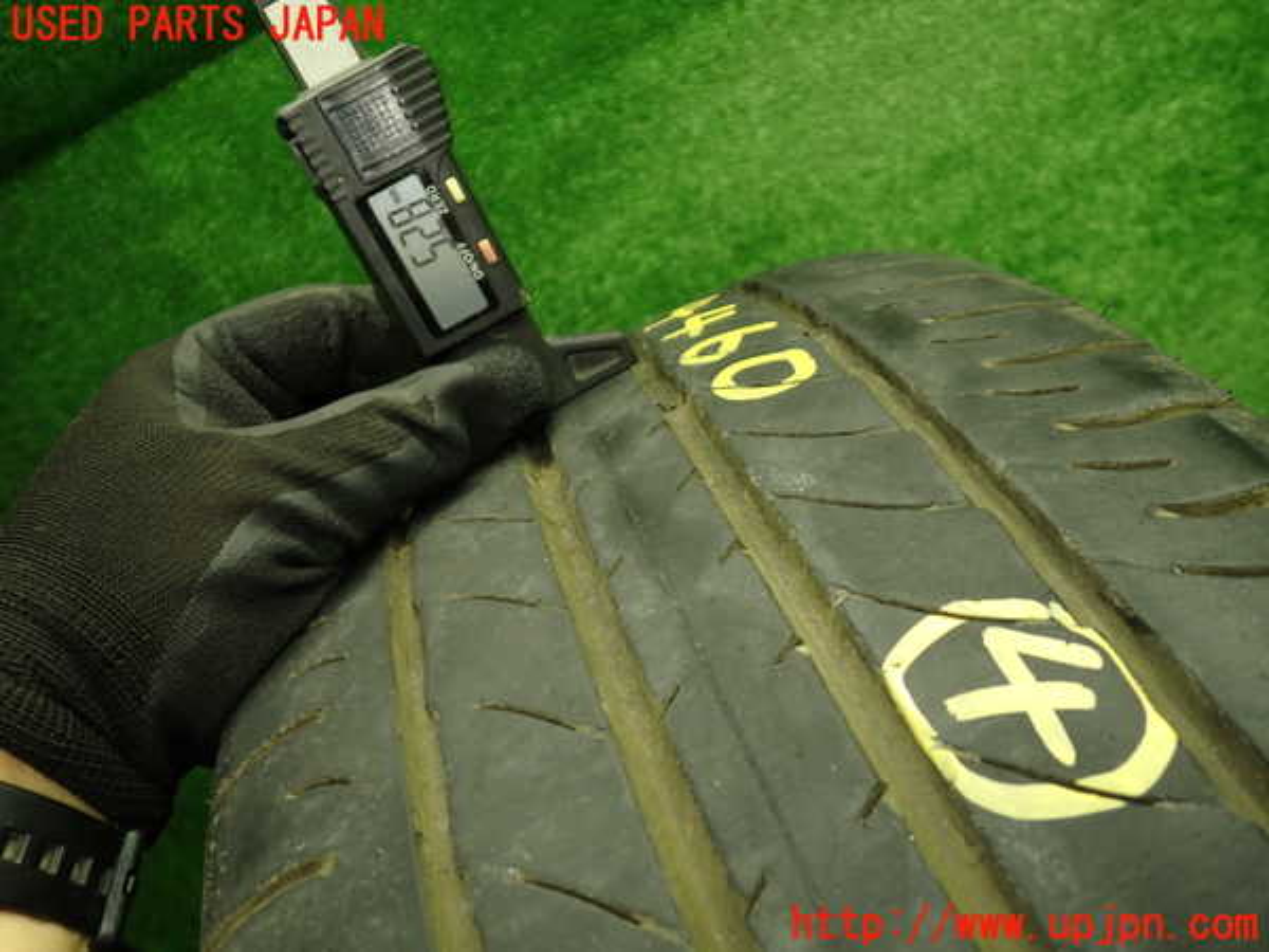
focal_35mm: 30
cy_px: 476
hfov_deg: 60.0
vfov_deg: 46.8
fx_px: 1100
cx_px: 634
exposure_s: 1/50
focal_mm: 5.4
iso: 200
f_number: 2.3
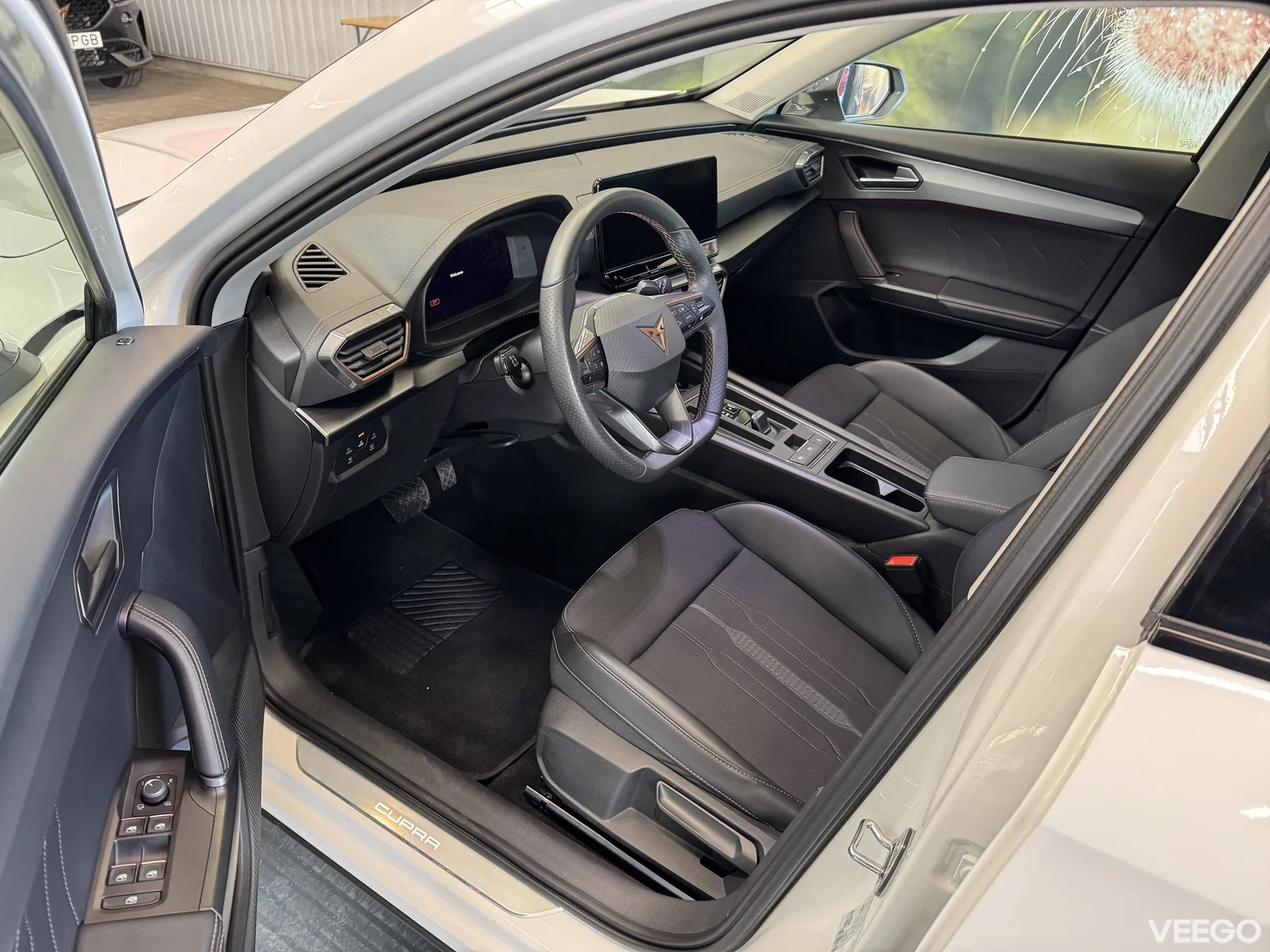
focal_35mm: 24
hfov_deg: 71.6
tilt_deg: -31.2
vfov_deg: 56.8
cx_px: 635
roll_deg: -1.3
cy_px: 476
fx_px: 881
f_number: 1.78
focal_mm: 6.76
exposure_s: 1/60
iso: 320
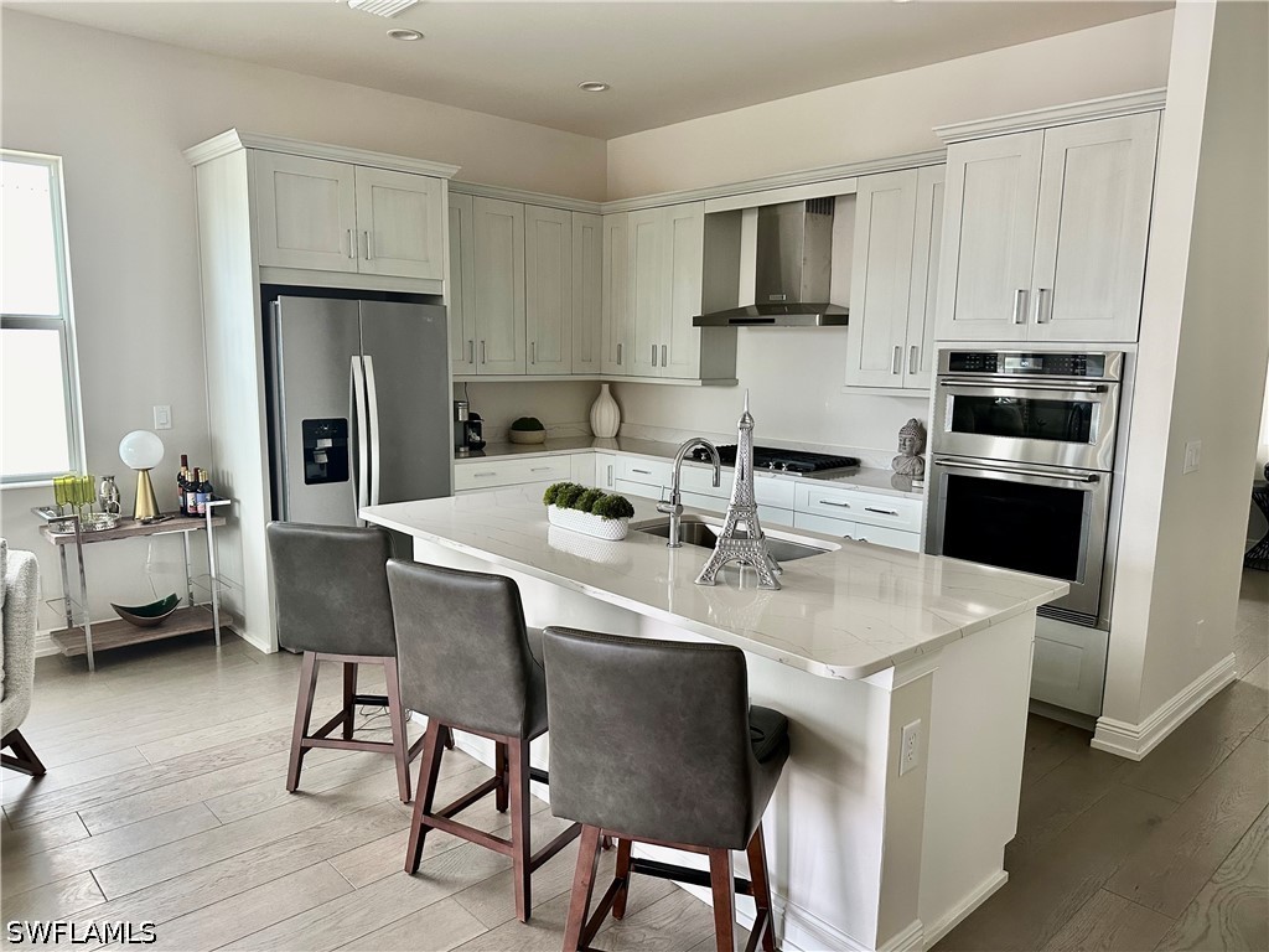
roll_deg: -0.7
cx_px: 634
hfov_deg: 71.6
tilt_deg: -8.6
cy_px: 476
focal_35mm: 24
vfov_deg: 56.8
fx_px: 880
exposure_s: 1/60
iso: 400
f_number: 1.78
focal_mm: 6.86
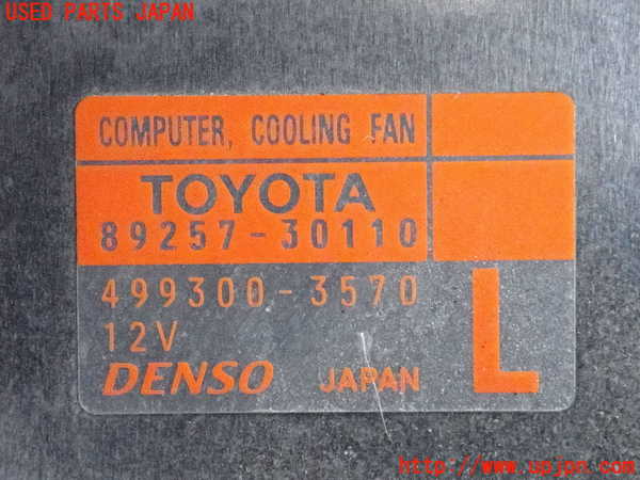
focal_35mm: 100
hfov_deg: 19.6
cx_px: 320
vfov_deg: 14.8
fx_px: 1849
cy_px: 240
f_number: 4.9
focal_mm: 18
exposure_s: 1/125
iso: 8000
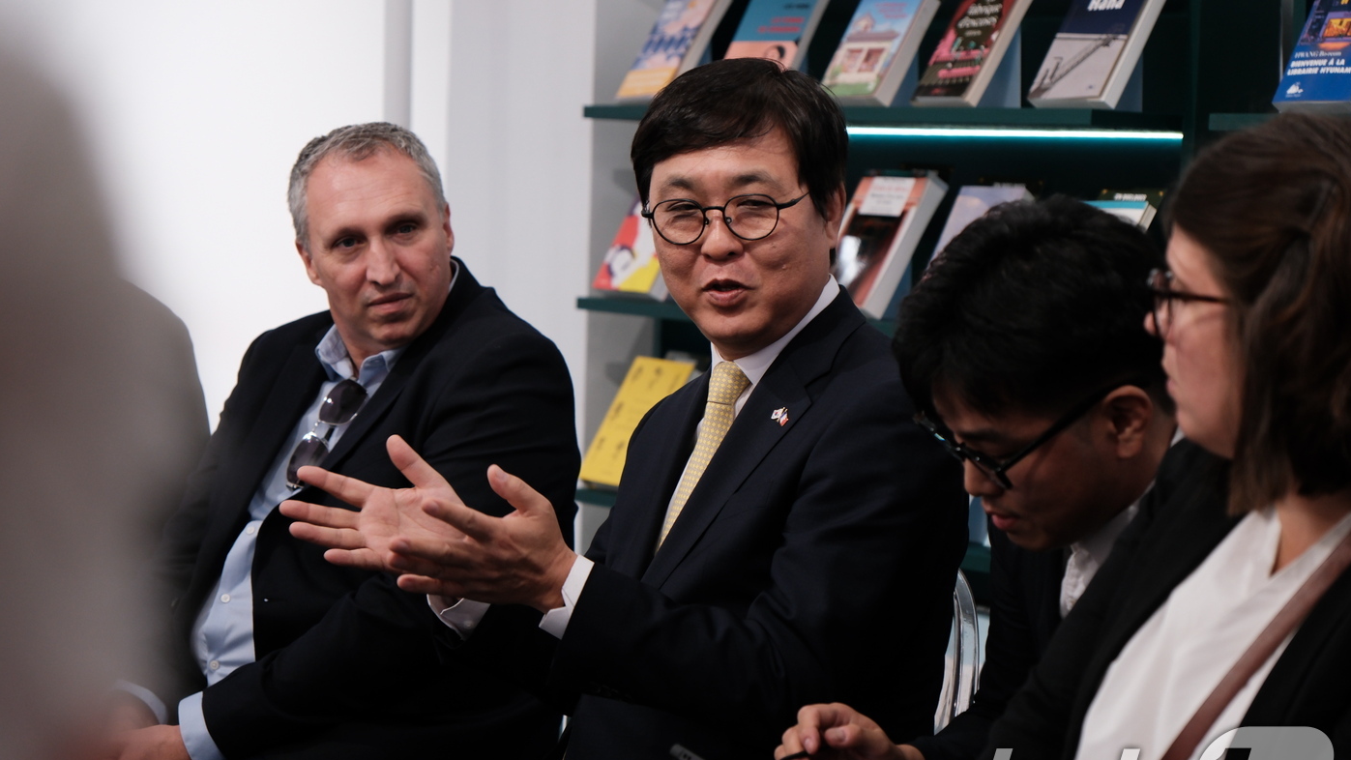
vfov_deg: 14.4
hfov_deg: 25.3
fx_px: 3009
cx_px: 676
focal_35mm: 84
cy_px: 428
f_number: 2.8
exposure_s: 1/250
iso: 640
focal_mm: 53.2
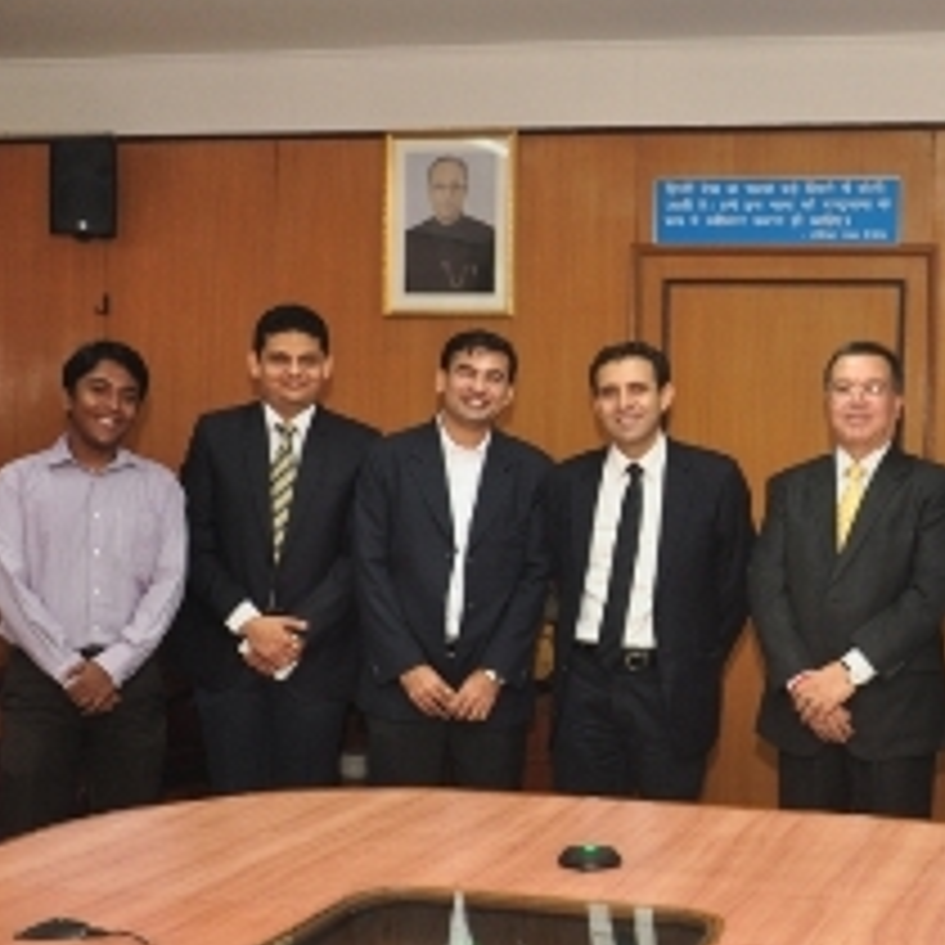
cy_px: 502
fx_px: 1853
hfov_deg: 28.0
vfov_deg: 28.6
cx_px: 765
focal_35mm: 60
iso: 640
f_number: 4
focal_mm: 22
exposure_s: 1/80
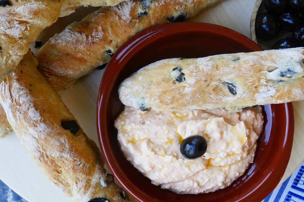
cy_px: 101
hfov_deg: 48.5
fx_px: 338
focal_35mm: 40
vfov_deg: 33.4
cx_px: 152
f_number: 8
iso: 800
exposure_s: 1/80
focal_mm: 14.6
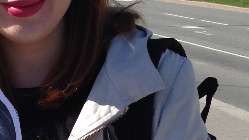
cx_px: 21
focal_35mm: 127
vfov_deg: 9.4
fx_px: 839
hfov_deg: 16.6
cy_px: 185
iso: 50
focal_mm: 4.12
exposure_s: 1/1323
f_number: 2.4
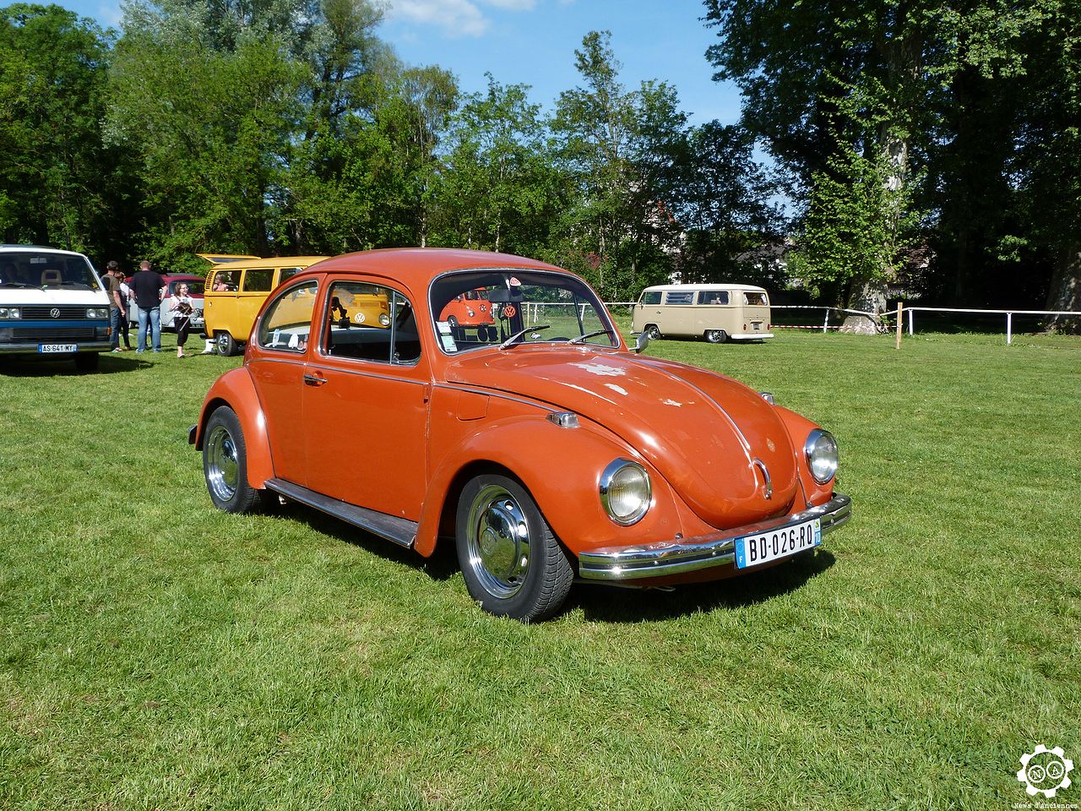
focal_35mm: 31
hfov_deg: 58.4
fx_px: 968
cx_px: 540
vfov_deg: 45.4
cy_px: 406
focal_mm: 5.6
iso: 80
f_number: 5.6
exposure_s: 1/320
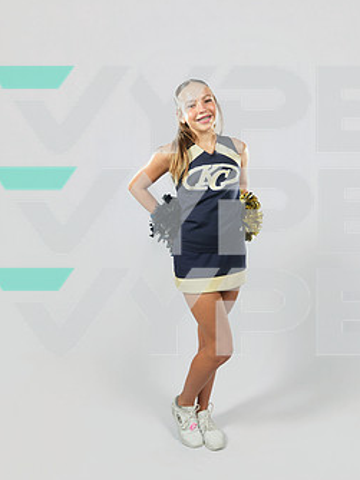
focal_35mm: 31
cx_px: 202
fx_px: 430
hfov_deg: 45.3
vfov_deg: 58.2
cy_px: 212
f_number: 8
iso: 200
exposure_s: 1/80
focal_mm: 24
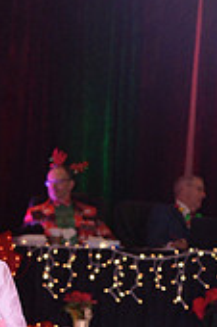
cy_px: 519
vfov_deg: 6.0
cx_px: -95
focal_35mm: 341
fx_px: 3089
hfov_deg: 4.0
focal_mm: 100
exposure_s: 1/250
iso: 2000
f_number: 6.3
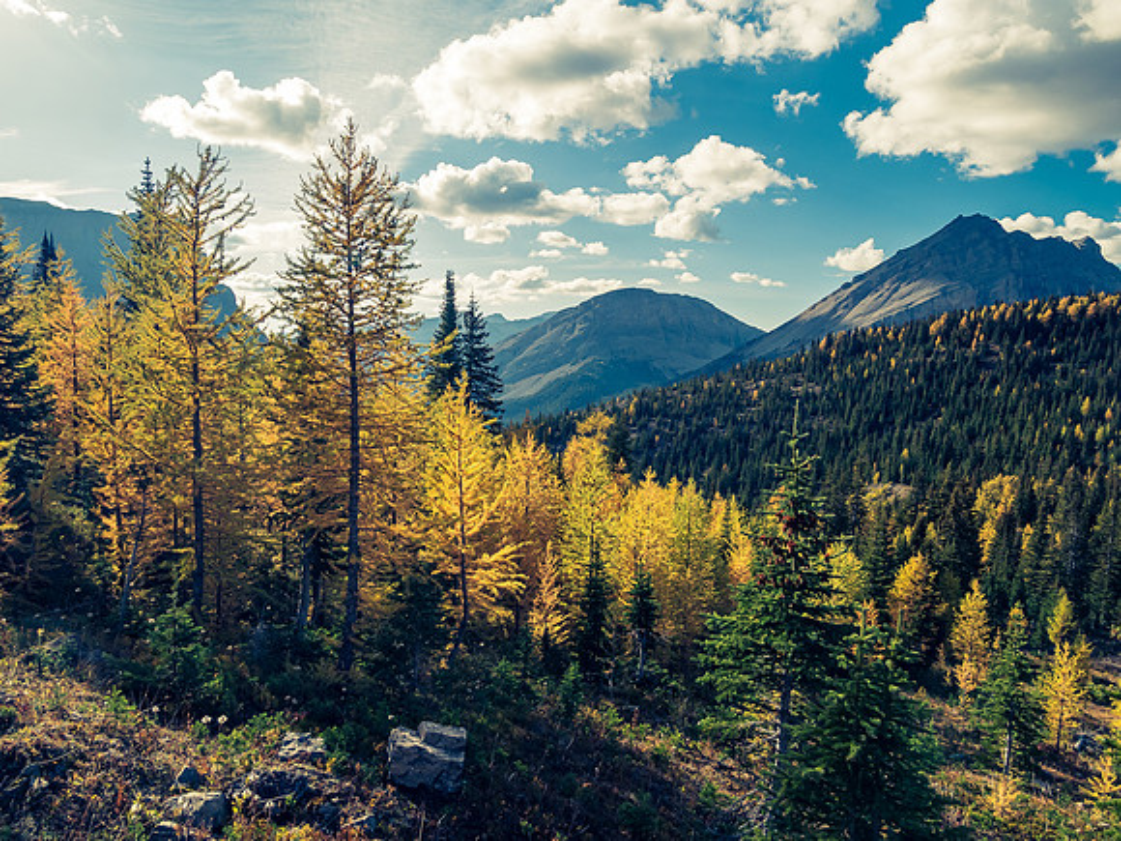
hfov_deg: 71.6
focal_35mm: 24
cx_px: 560
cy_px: 420
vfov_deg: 56.8
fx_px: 777
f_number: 8
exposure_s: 1/200
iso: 200
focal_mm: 12
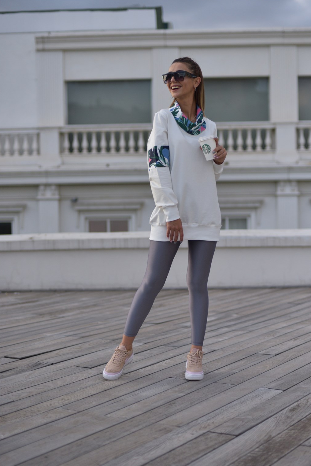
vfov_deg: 33.9
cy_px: 237
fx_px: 764
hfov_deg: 23.0
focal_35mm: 59
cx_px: 165
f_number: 2
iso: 640
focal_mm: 50
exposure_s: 1/5000
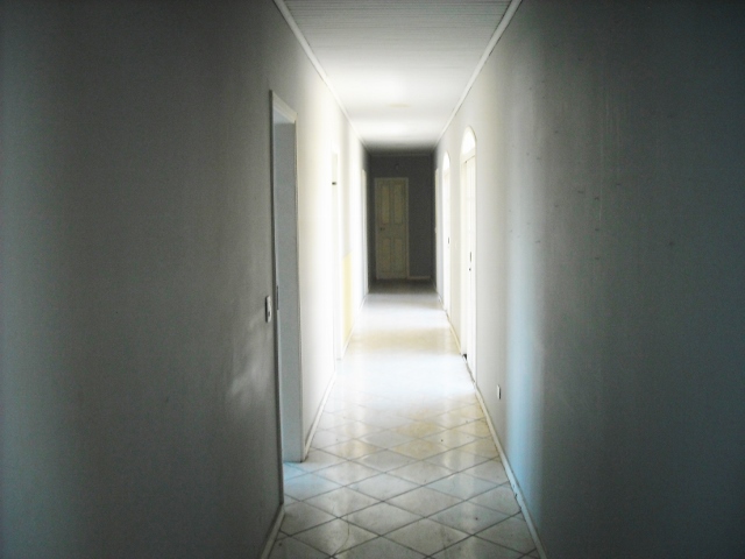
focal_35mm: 35
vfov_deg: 40.7
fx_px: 753
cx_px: 372
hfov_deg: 52.6
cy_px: 280
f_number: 2.8
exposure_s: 1/60
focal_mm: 5.7
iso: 154
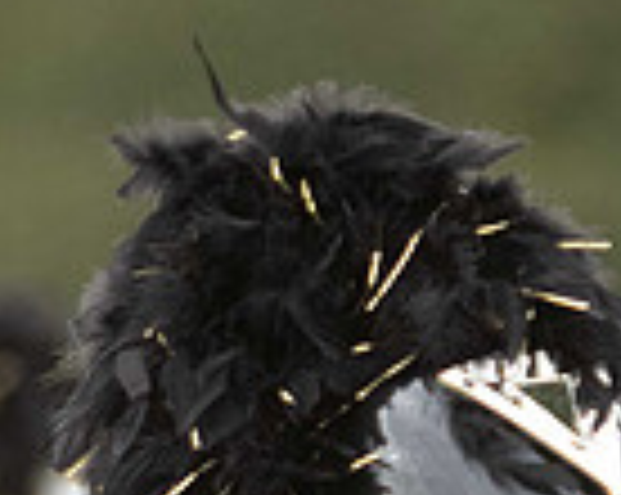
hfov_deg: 1.1
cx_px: 416
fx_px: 32081
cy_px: 986
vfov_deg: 0.9
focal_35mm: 1748
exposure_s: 1/1600
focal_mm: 380
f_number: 5.6
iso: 2500
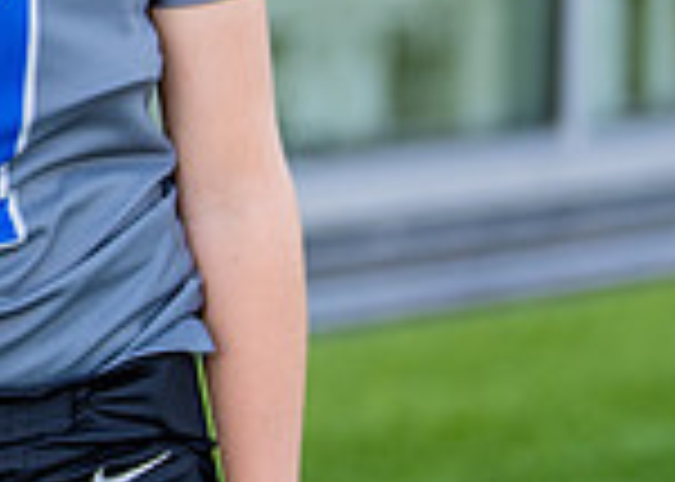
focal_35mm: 223
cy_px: -189
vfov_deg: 6.4
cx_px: -474
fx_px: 4273
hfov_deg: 8.7
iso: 100
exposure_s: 1/640
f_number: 1.2
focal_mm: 50
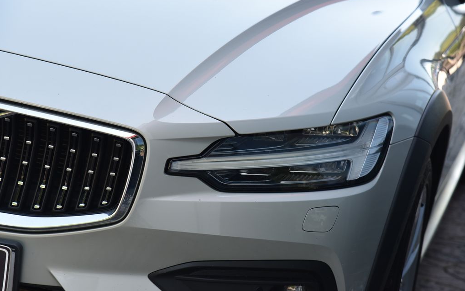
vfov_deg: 10.7
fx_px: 1559
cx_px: 232
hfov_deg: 17.0
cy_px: 137
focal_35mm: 123
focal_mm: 120
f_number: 6.3
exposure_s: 1/160
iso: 500
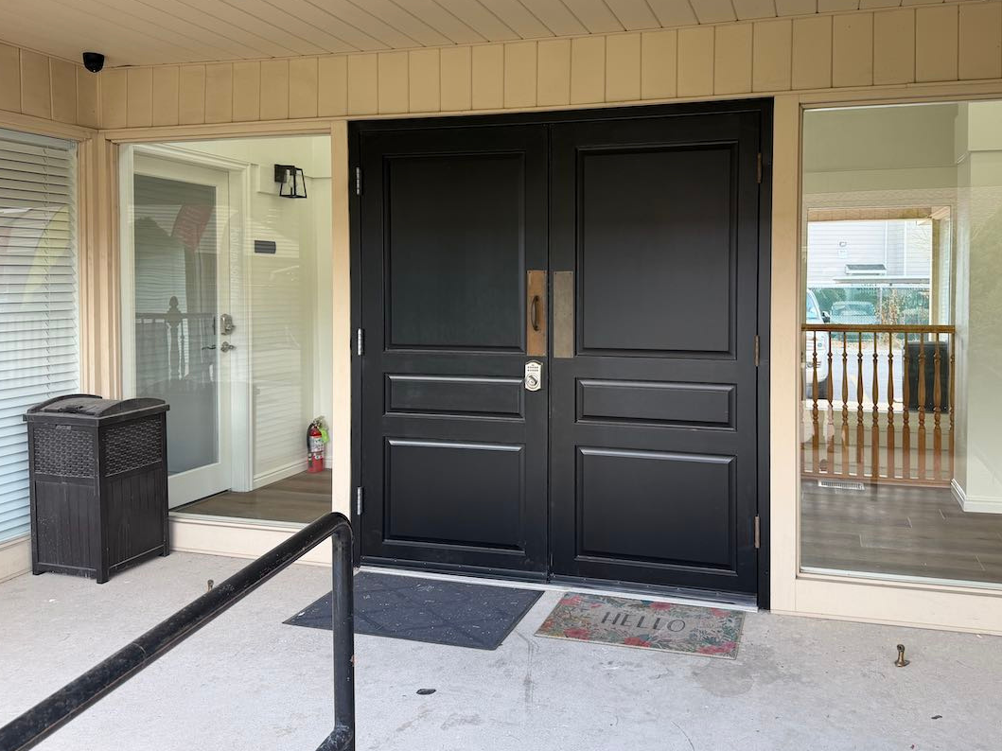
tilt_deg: -1.8
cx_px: 579
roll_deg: -0.1
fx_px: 839
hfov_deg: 61.3
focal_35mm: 29
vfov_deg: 48.0
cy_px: 305
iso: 80
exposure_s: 1/182
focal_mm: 6.76
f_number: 1.78
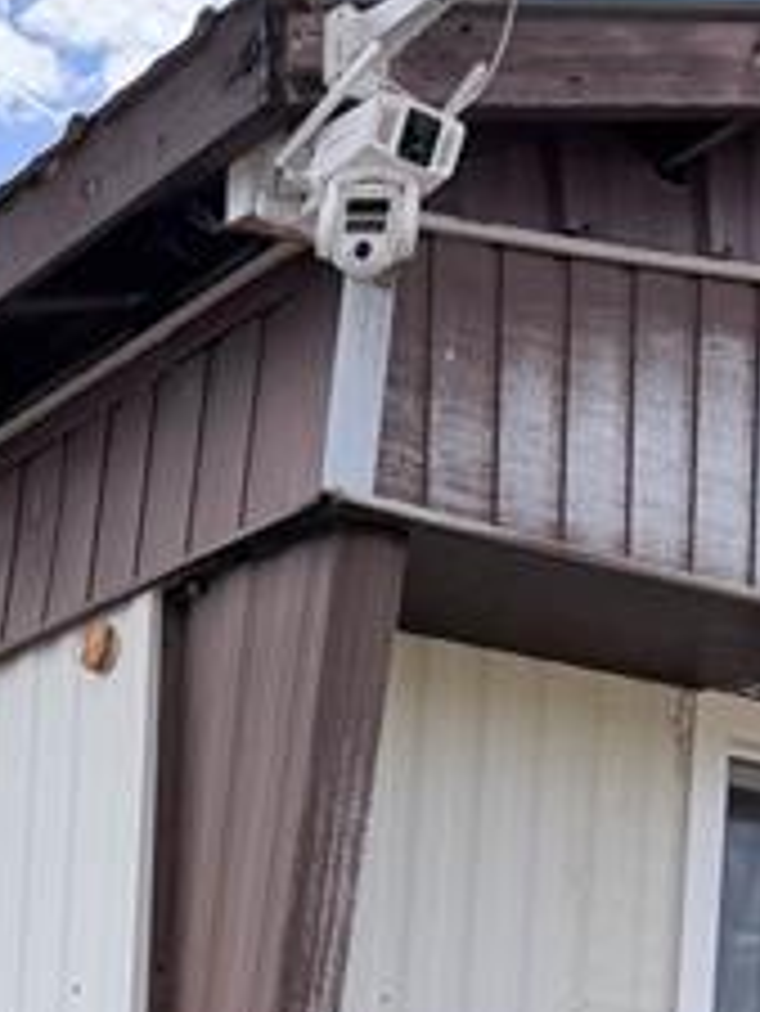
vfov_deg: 20.0
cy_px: 1583
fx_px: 2398
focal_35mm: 82
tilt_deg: -3.7
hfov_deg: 16.5
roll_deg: -2.6
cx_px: -346
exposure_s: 1/3953
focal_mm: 6.76
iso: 100
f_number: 1.78
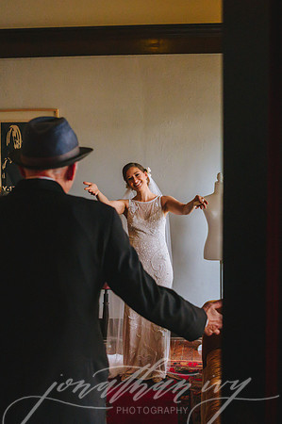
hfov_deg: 27.5
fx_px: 576
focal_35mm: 49
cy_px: 208
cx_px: 151
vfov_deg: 40.4
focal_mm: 32
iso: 6400
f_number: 2.8
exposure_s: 1/1600
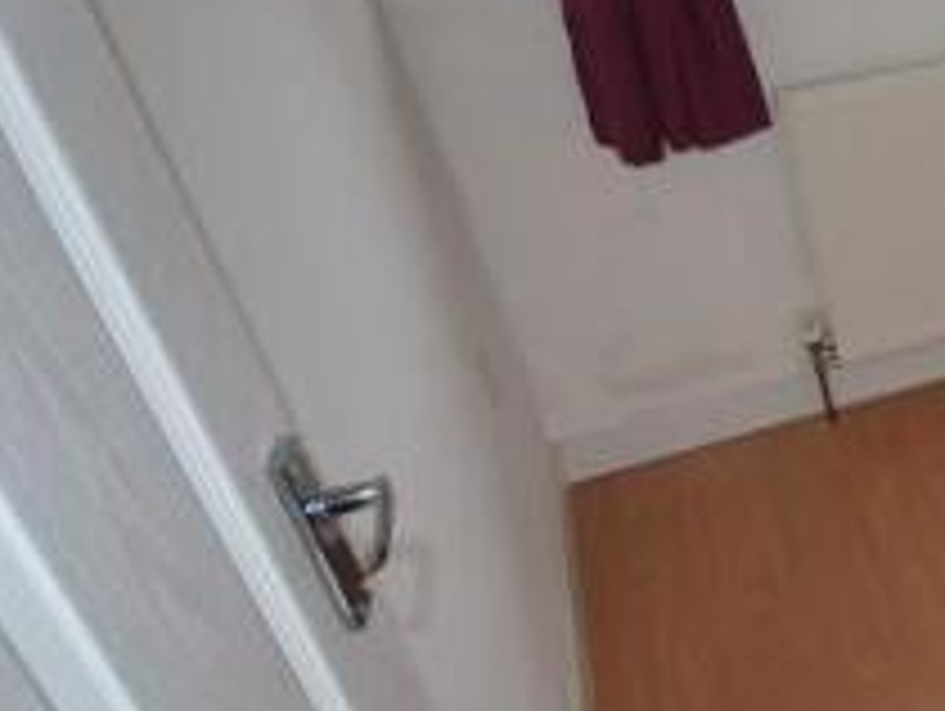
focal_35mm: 45
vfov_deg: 32.2
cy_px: 349
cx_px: 1246
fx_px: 1230
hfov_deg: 31.6
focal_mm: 10
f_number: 4
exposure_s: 1/60
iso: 900
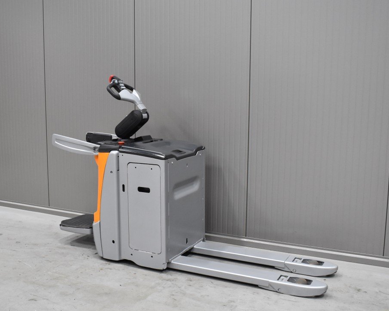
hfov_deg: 44.7
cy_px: 163
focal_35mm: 41
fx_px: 472
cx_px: 176
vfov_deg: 36.5
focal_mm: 22
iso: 1600
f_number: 5
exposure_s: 1/60
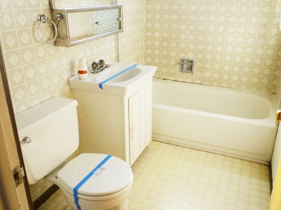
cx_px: 148
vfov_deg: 45.4
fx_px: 252
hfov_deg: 58.3
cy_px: 101
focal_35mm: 31
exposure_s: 1/100
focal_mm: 5.2
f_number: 3.3
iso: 80
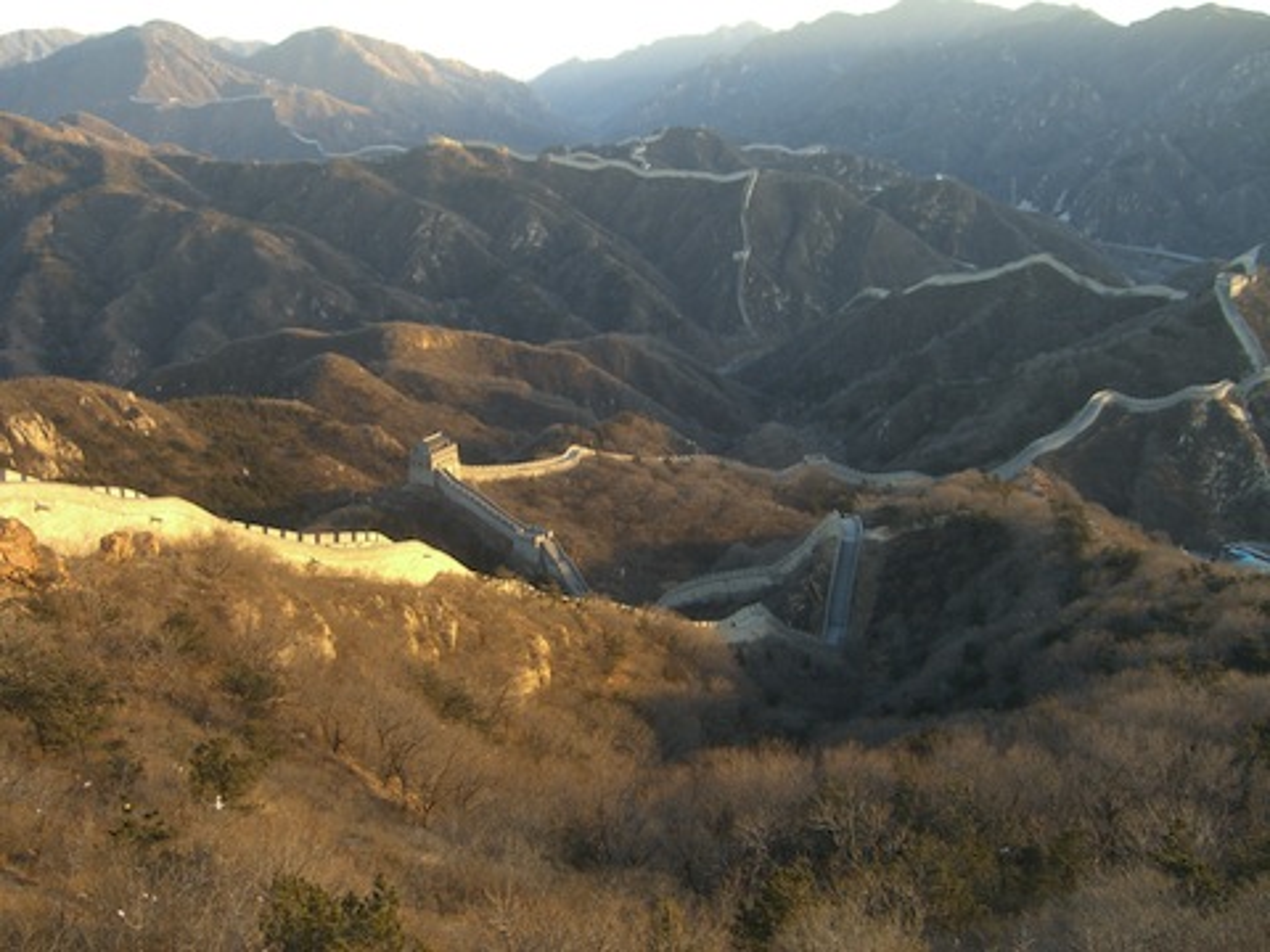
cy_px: 476
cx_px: 635
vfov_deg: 37.7
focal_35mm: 38
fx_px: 1394
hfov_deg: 49.0
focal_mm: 7.9
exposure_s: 1/60
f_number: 2.8
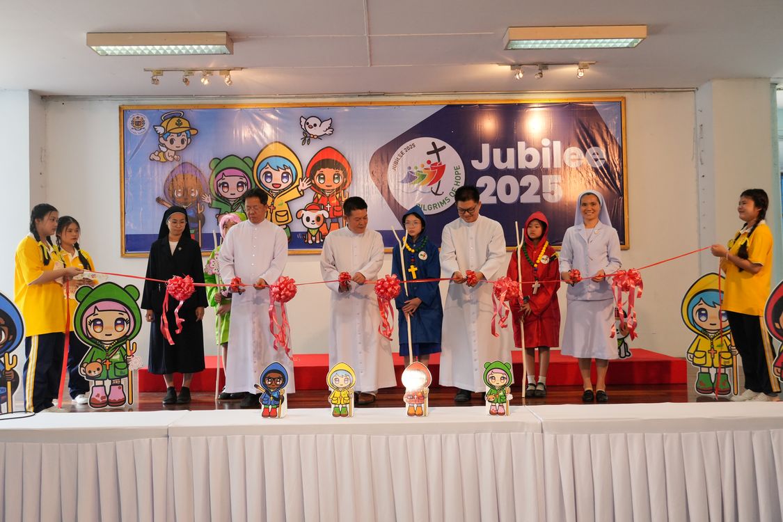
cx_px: 392
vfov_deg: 36.9
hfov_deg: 53.1
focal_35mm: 36
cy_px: 261
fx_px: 783
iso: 1600
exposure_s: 1/160
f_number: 4
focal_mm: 24
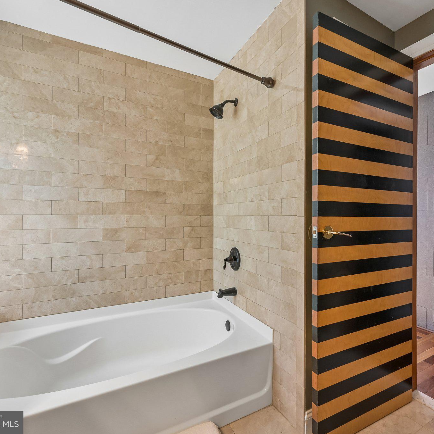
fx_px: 255
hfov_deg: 78.7
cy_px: 216
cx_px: 280
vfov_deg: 80.7
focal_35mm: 18
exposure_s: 1/10
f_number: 11
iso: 400
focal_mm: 14
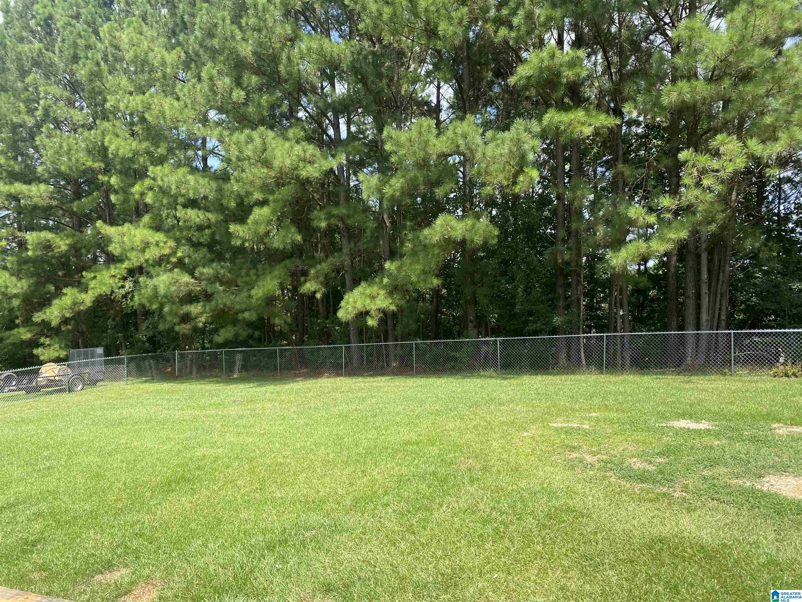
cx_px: 401
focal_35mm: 26
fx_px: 602
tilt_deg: -2.9
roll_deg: -0.3
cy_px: 301
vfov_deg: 53.1
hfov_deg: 67.3
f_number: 1.8
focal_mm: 4.25
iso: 32
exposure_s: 1/1034
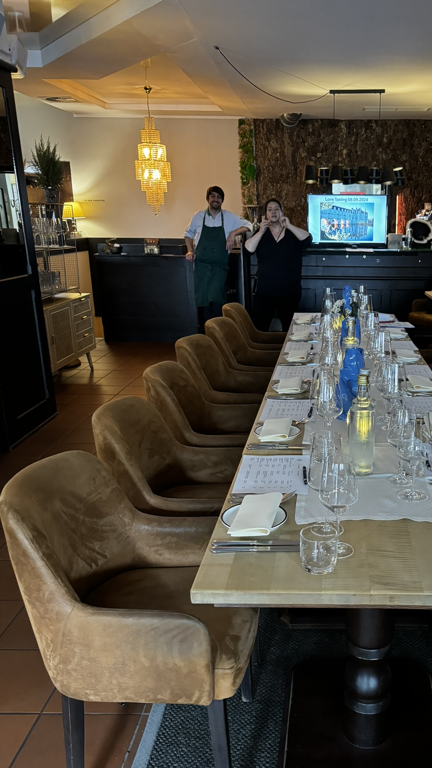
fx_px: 631
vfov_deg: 62.3
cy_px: 441
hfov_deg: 36.7
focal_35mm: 31
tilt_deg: -19.0
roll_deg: +1.3
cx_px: 335
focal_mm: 6.76
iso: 800
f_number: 1.78
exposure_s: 1/50
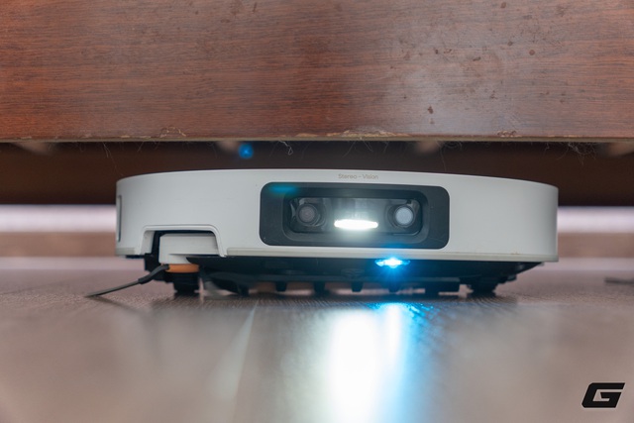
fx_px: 1049
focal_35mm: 60
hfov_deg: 33.6
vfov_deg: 22.8
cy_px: 212
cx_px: 317
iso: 640
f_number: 2.8
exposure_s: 1/100
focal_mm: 39.7
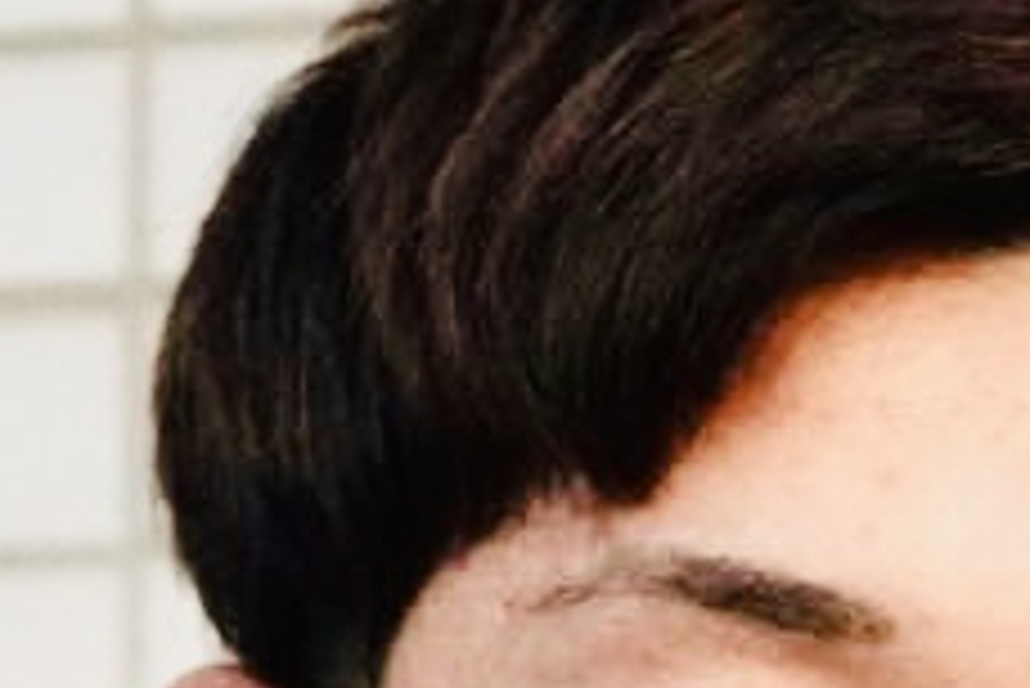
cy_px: 1201
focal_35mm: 353
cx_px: 1066
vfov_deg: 3.9
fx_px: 10106
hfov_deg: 5.8
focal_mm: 50
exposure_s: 1/4000
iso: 10000
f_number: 4
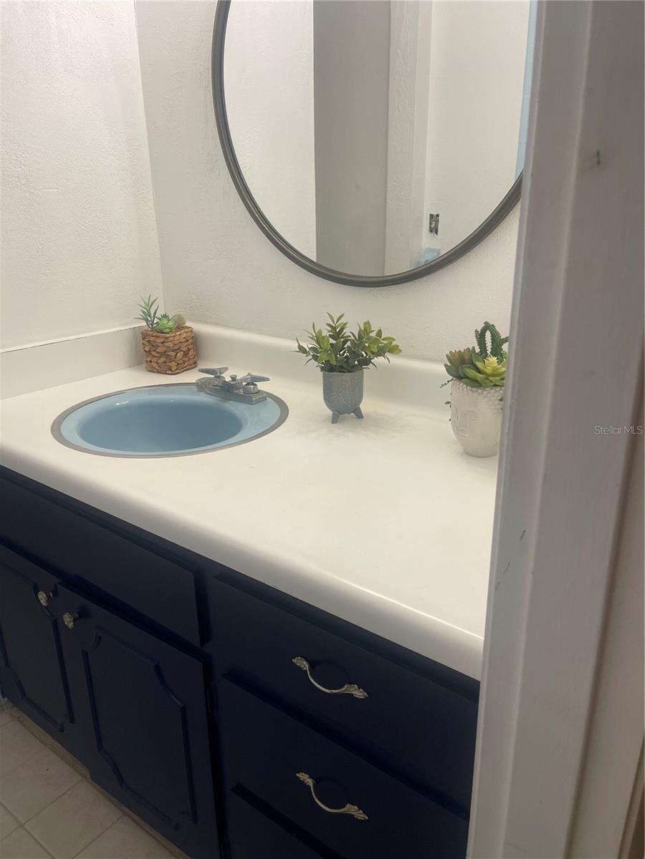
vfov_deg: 69.4
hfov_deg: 54.9
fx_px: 621
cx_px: 322
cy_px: 430
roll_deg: +1.3
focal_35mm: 25
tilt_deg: -20.1
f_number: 1.6
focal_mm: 5.1
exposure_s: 1/120
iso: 125
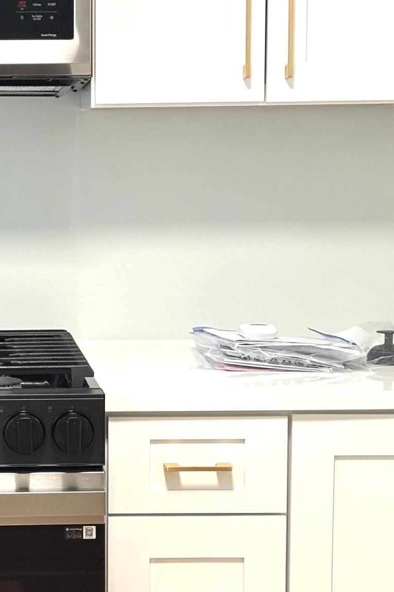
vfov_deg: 18.9
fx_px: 1773
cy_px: 358
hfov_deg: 12.6
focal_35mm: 108
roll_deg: -0.2
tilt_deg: -7.3
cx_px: 18
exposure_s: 1/60
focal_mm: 5.96
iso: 160
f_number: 1.6
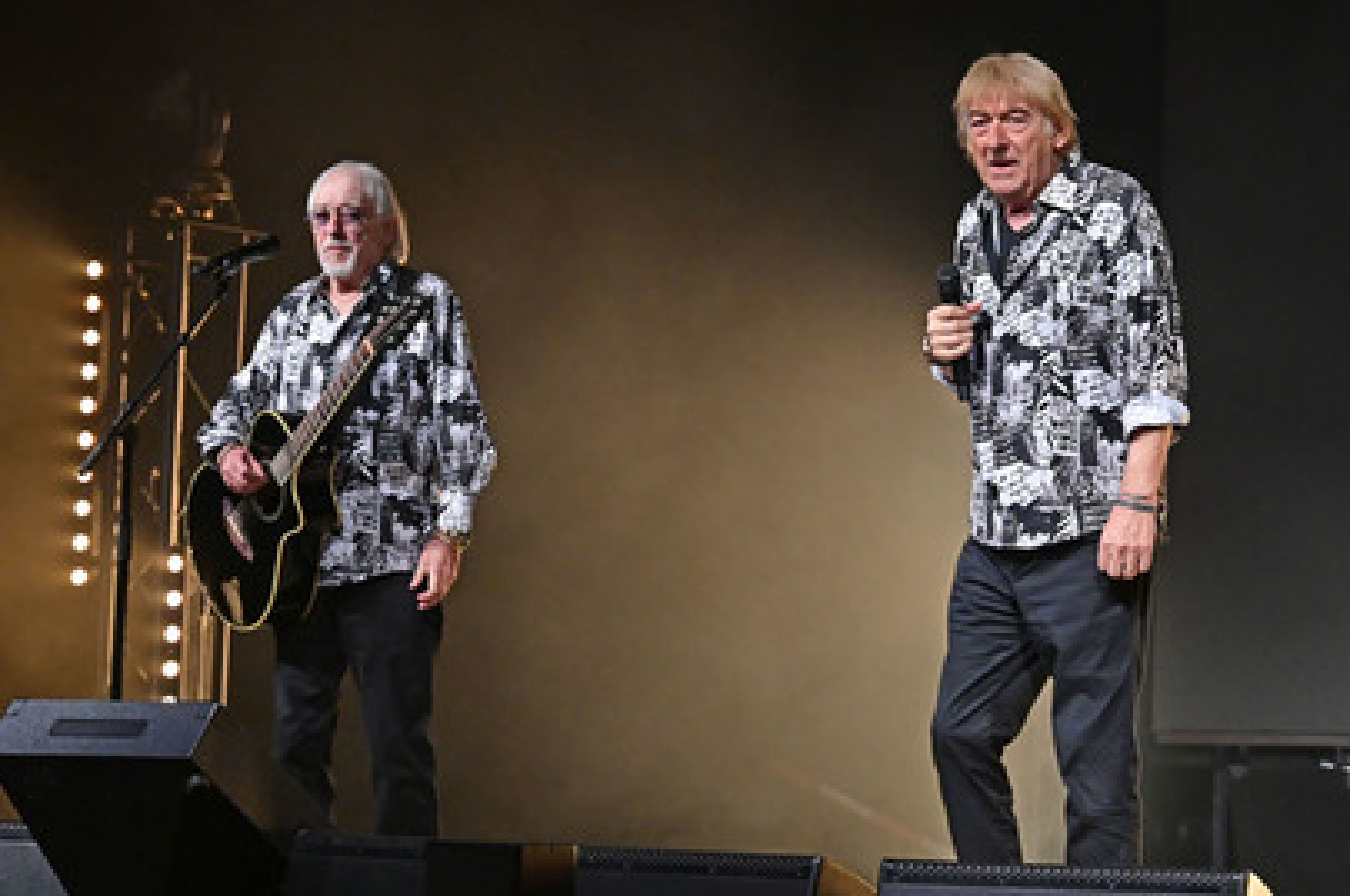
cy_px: 446
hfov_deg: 26.0
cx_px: 698
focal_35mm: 78
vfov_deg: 17.4
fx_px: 2921
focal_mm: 70
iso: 3200
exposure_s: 1/320
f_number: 4
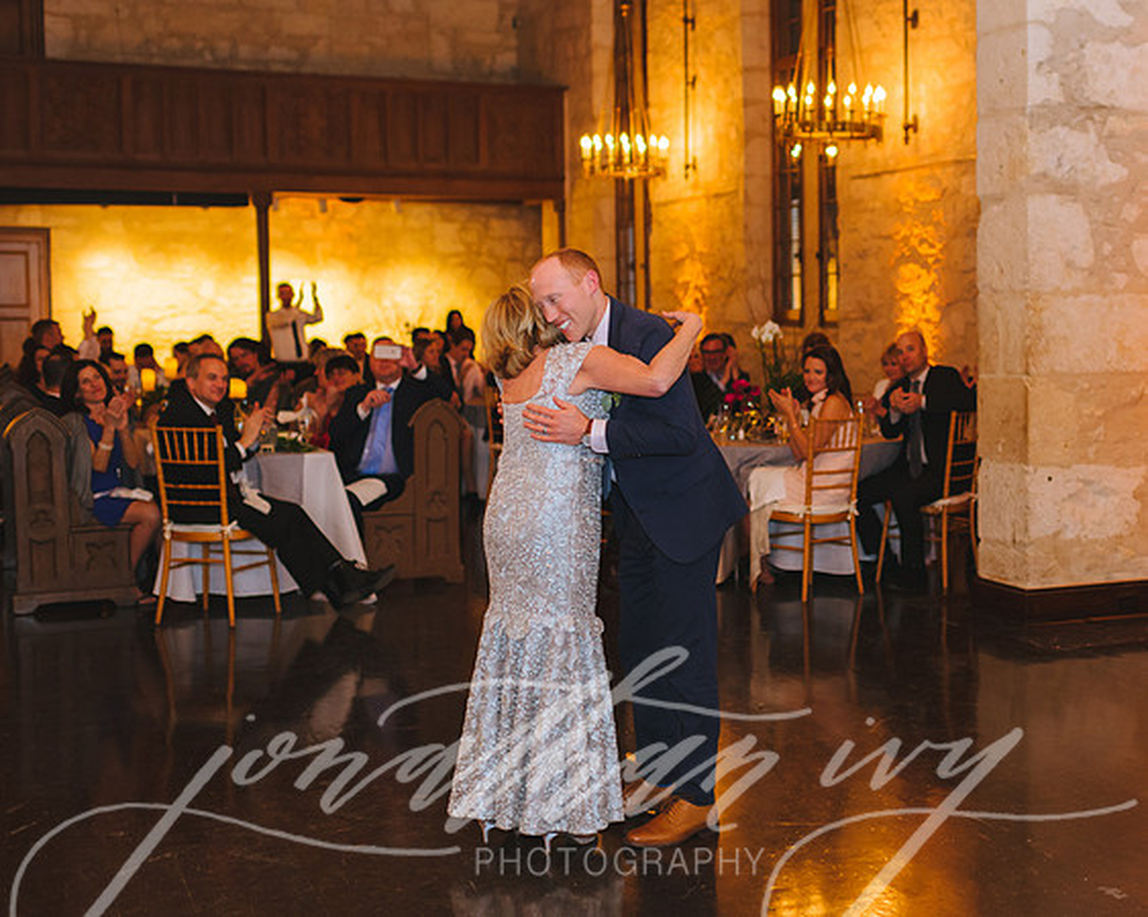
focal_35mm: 50
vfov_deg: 30.3
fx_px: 1695
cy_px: 404
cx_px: 831
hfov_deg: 36.7
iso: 1000
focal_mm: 35
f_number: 2
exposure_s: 1/200
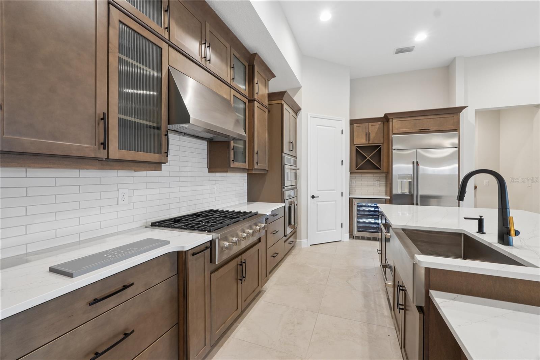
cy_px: 180
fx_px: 225
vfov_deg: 77.3
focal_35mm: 15
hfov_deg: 100.4
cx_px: 270
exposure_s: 1/4
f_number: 8
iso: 400
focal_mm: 10
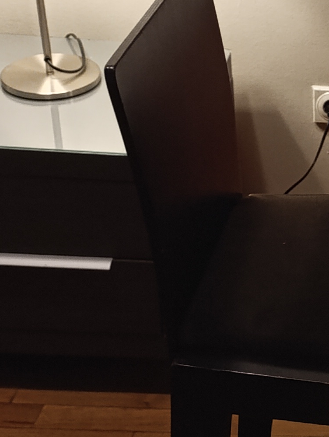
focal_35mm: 94
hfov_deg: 13.6
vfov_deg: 20.8
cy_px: 169
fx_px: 1188
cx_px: 641
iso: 1250
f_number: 1.6
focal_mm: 6.14
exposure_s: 1/50
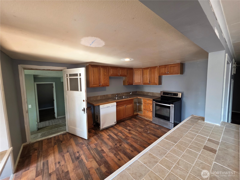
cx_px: 120
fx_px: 90
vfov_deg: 89.9
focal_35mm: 13
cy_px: 90
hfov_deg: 106.2
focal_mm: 2.2
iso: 250
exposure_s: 1/120
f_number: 1.9
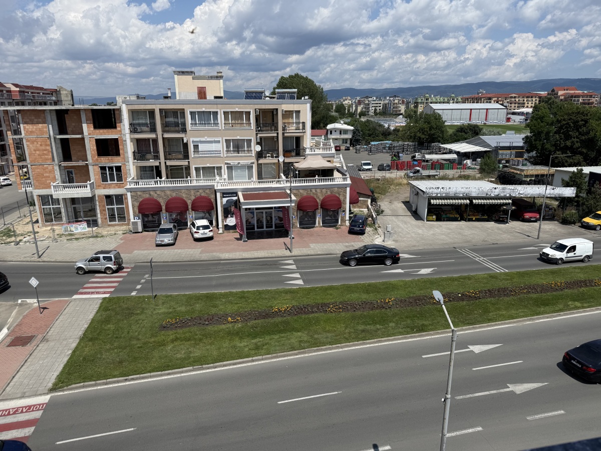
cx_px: 300
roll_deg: +0.2
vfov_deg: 56.8
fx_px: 417
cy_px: 226
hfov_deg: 71.6
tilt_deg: -15.2
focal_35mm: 24
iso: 80
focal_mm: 6.76
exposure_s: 1/8130
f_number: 1.78
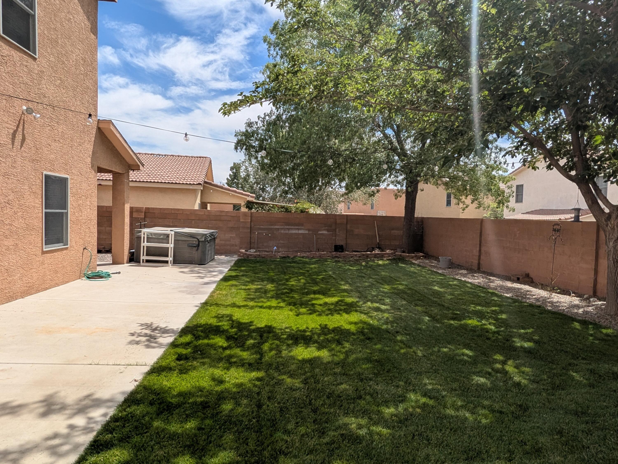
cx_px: 309
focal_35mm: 16
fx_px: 286
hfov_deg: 94.5
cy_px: 232
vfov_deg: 78.1
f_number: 2.2
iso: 45
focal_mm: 2.22
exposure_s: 1/1721
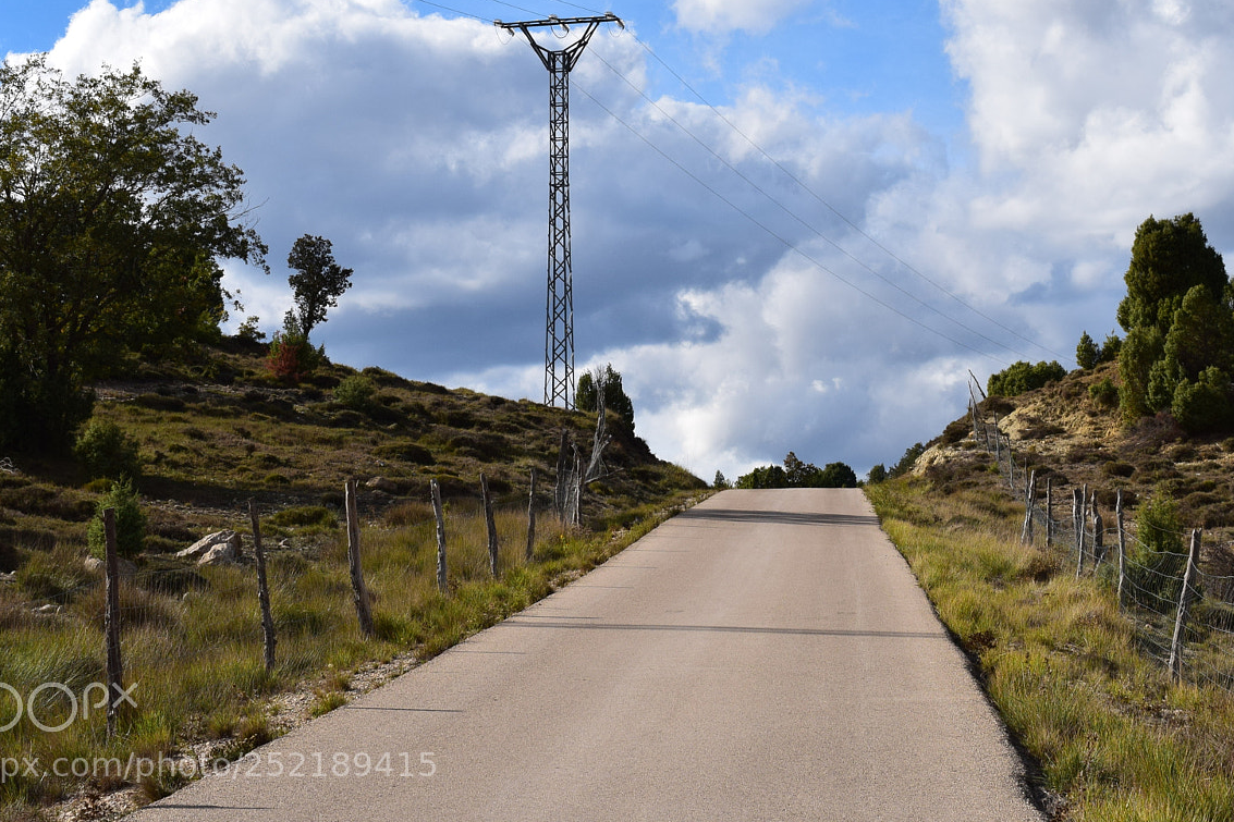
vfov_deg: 15.3
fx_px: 3050
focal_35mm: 89
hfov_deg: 22.8
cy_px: 270
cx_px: 738
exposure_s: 1/500
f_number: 11
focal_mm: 42
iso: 280
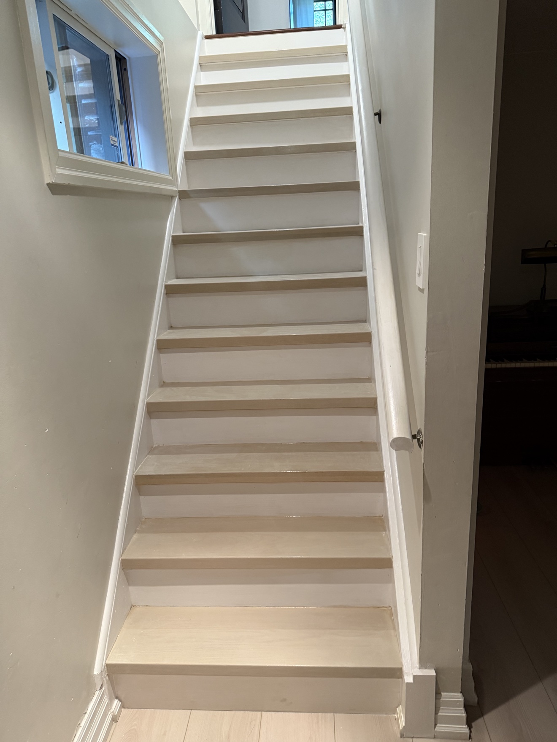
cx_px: 278
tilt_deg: -16.6
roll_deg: +3.0
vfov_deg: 71.6
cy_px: 371
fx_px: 515
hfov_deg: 56.8
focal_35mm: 24
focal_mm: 6.76
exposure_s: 1/60
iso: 400
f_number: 1.78
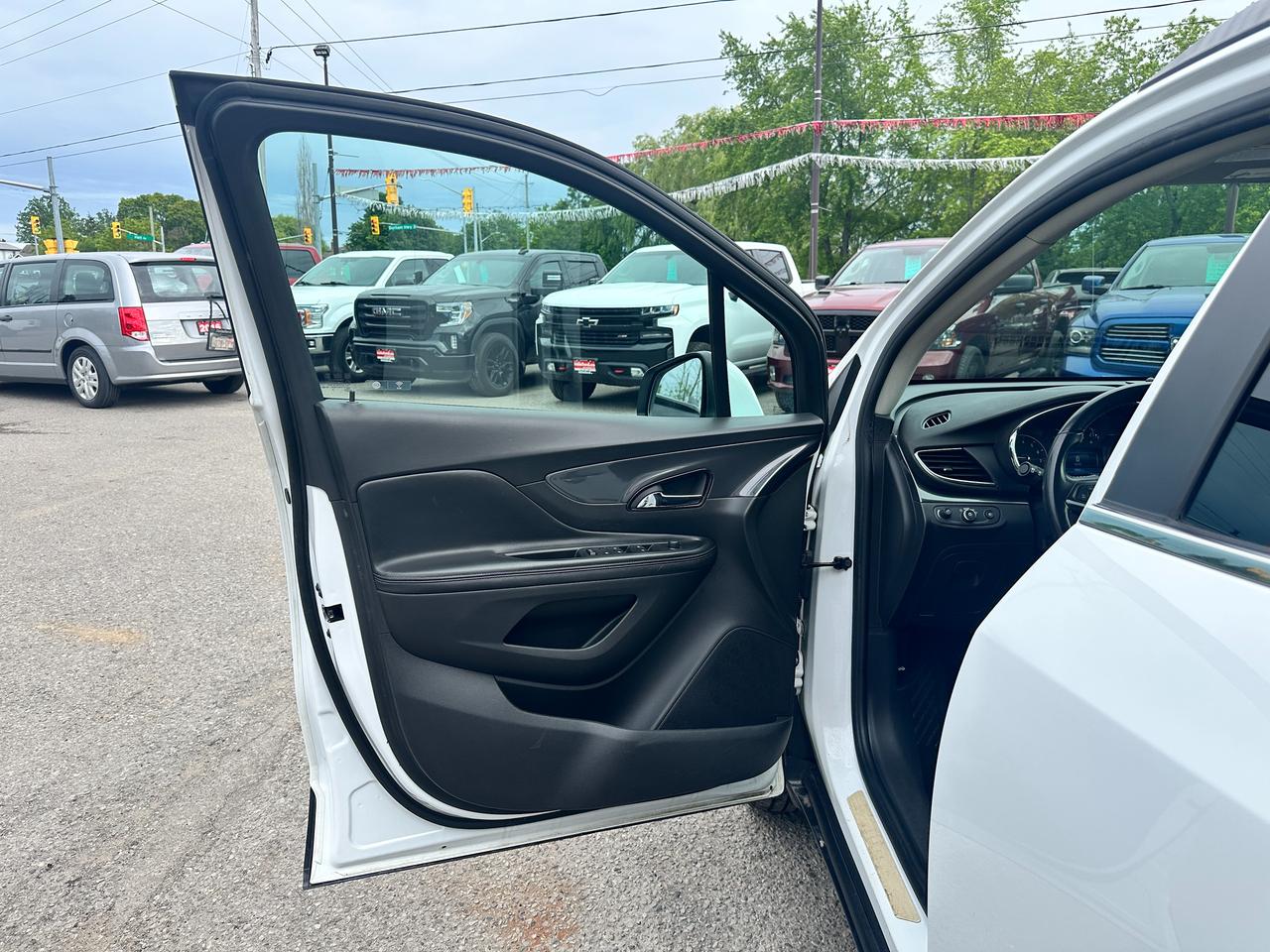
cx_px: 635
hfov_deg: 71.6
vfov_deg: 56.8
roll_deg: -0.5
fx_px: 881
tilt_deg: -12.1
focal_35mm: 24
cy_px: 476
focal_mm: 6.86
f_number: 1.78
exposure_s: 1/1304
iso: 80
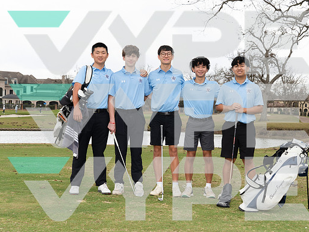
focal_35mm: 62
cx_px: 163
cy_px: 116
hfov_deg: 31.2
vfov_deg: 23.7
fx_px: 554
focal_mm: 57
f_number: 8
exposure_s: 1/250
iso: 400
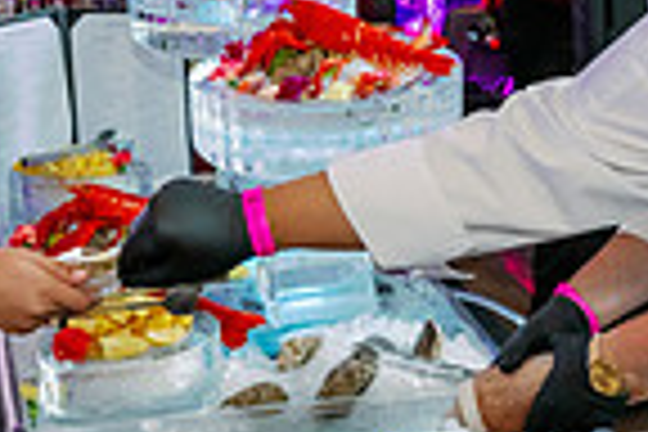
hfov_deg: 19.8
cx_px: 418
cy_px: 178
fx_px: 1854
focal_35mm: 103
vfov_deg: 13.3
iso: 2000
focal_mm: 25.5
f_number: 6.3
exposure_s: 1/100
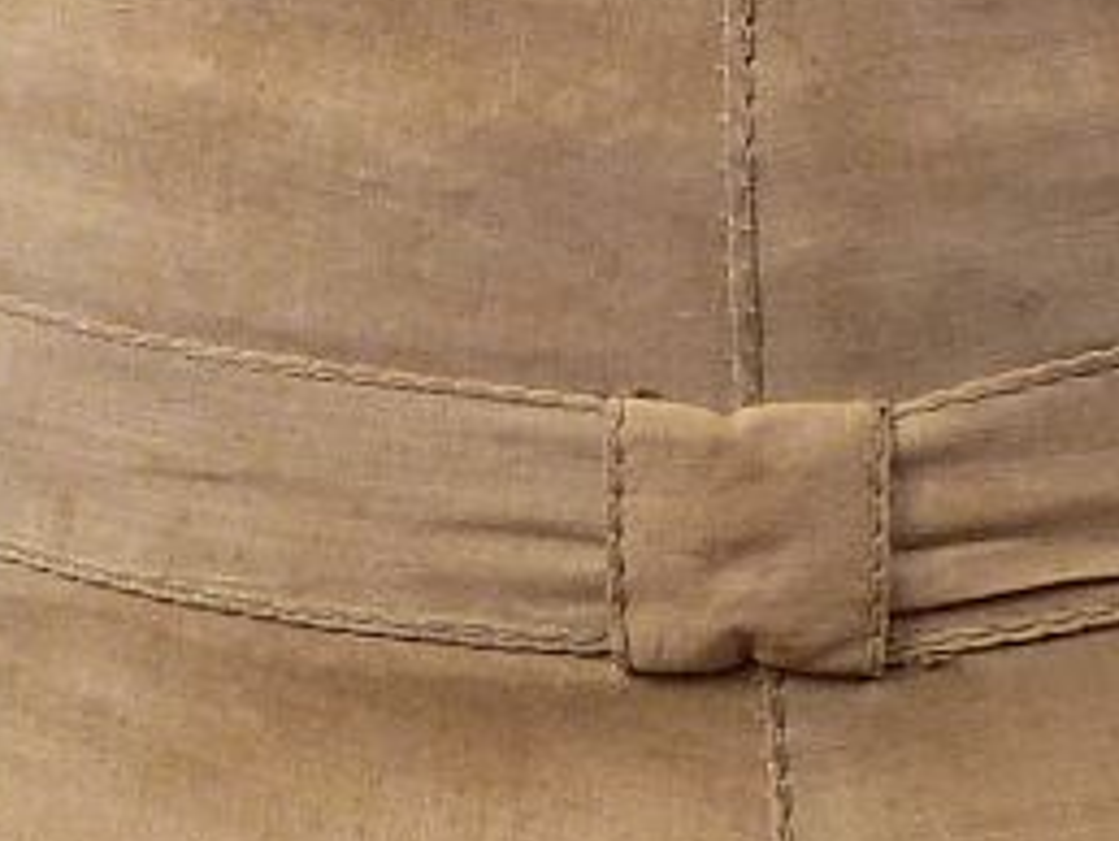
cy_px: 91
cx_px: 846
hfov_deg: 20.9
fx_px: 3009
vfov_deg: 15.7
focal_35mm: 93
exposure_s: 1/60
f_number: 3.5
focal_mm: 5.4
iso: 160
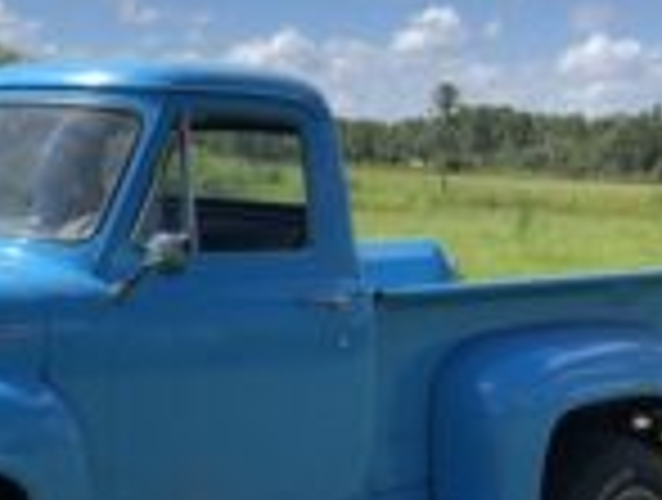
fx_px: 1457
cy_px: 266
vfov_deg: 19.5
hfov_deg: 24.1
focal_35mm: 76
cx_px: -45
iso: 20
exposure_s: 1/2088
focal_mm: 3.99
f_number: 1.8
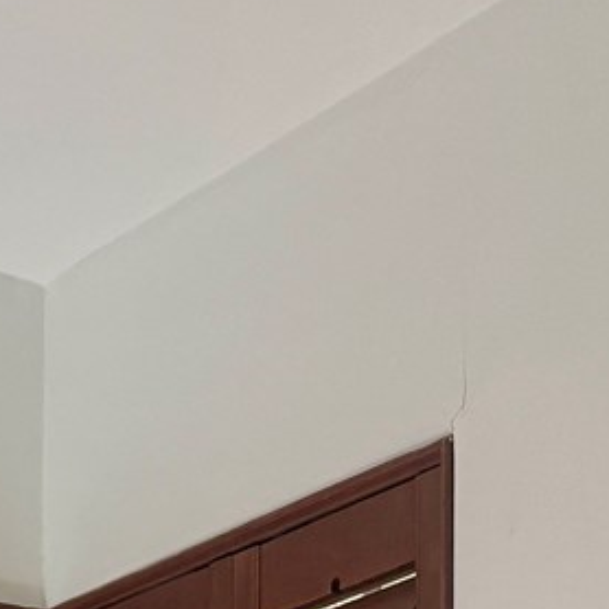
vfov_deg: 11.7
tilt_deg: -4.7
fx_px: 2428
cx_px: -296
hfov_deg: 13.5
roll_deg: +0.7
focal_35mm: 122
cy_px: 1472
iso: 200
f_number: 1.78
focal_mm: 6.76
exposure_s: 1/60
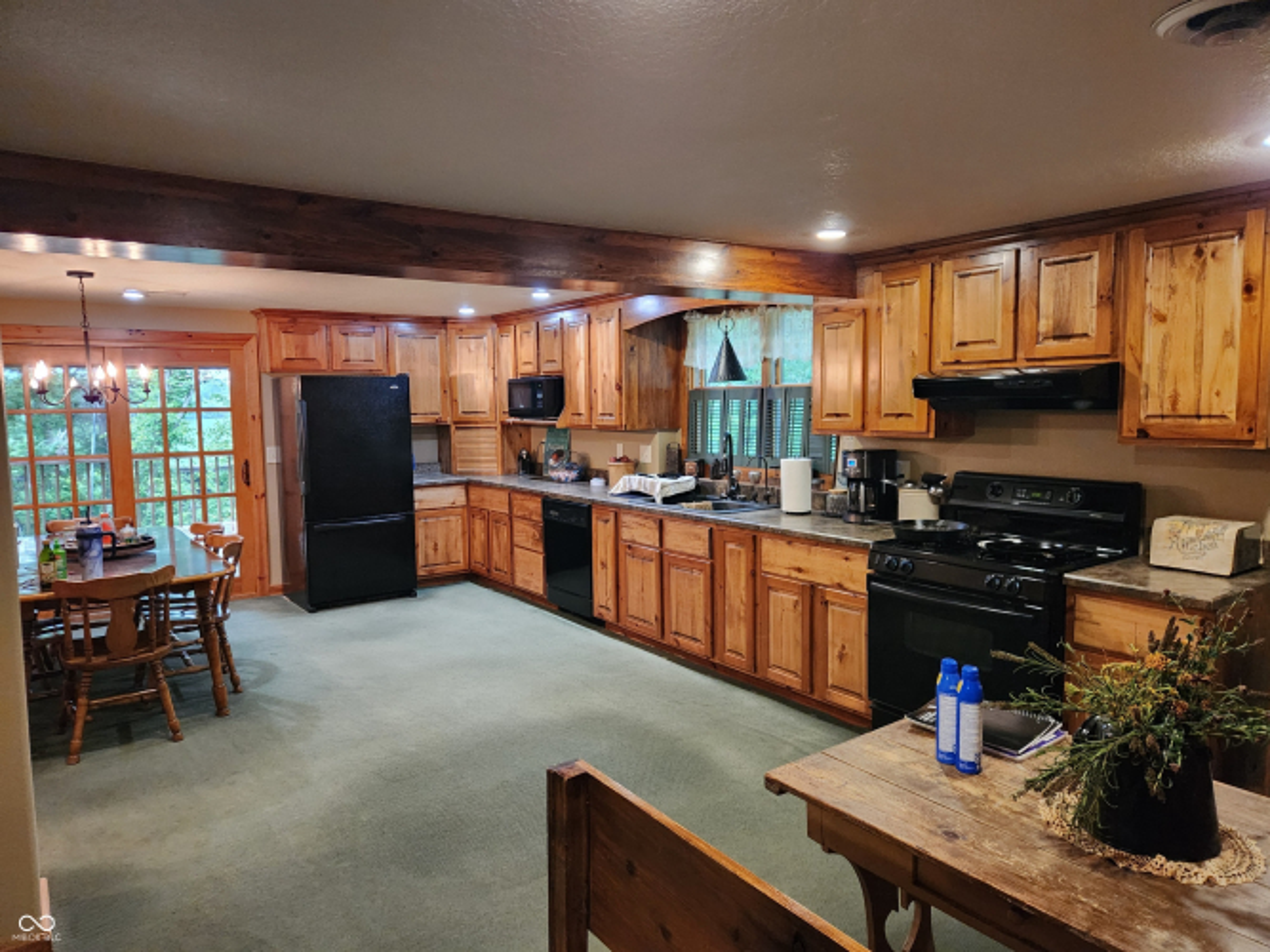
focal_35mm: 23
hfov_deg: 73.9
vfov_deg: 58.9
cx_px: 635
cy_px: 476
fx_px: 844
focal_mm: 5.4
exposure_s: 1/120
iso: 1000
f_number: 1.8
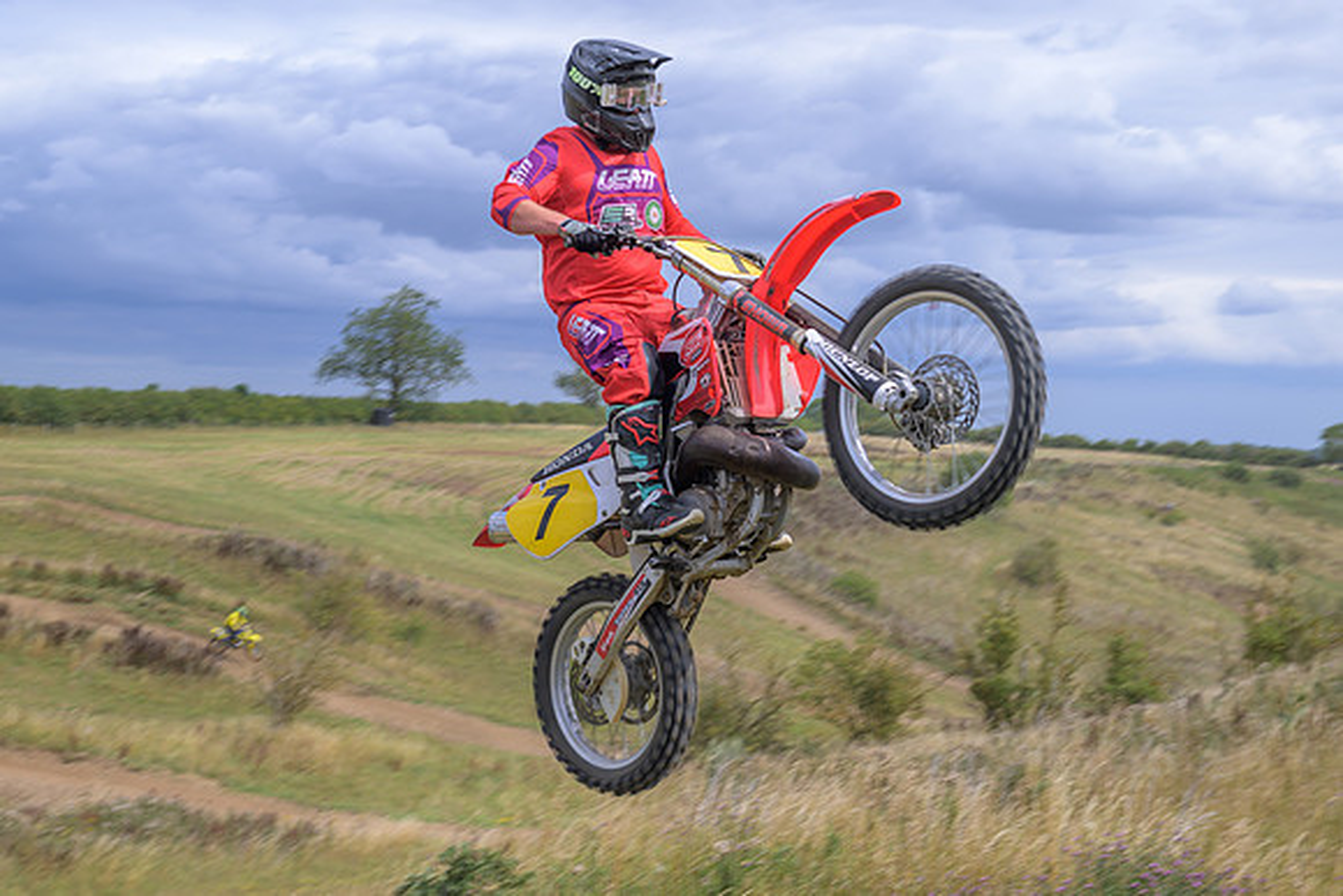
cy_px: 463
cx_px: 648
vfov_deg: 28.0
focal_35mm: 48
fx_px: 1798
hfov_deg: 40.9
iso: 50
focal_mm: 38
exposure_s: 1/400
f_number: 4.5
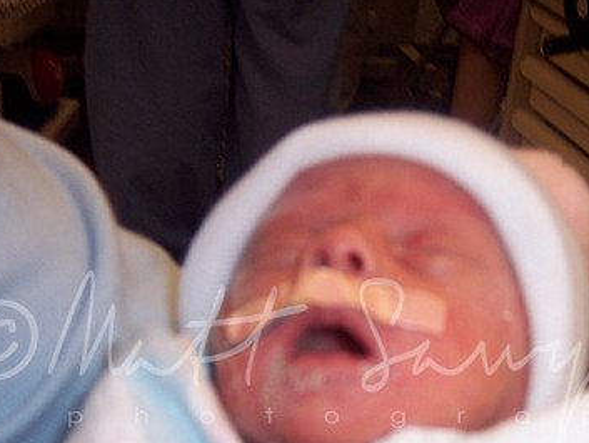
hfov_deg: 30.2
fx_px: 1089
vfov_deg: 22.6
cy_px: 355
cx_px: 354
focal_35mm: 64
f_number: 2.8
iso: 100
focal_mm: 8
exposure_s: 1/60
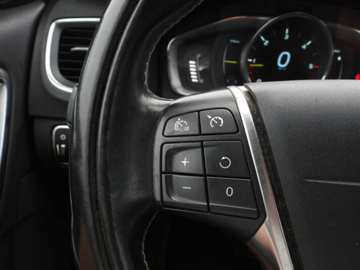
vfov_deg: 44.2
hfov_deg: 56.8
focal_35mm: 32
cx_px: 180
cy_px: 135
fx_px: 333
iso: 100
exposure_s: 1/50
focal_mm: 5.8
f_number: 3.2
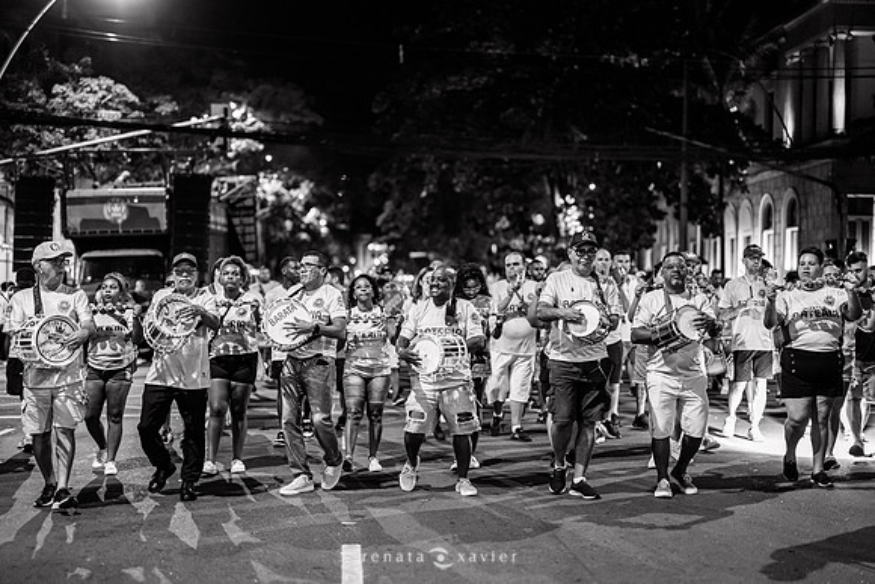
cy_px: 292
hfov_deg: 39.6
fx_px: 1216
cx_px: 438
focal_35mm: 50
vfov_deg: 27.0
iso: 2500
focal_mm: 50
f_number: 1.2
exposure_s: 1/320
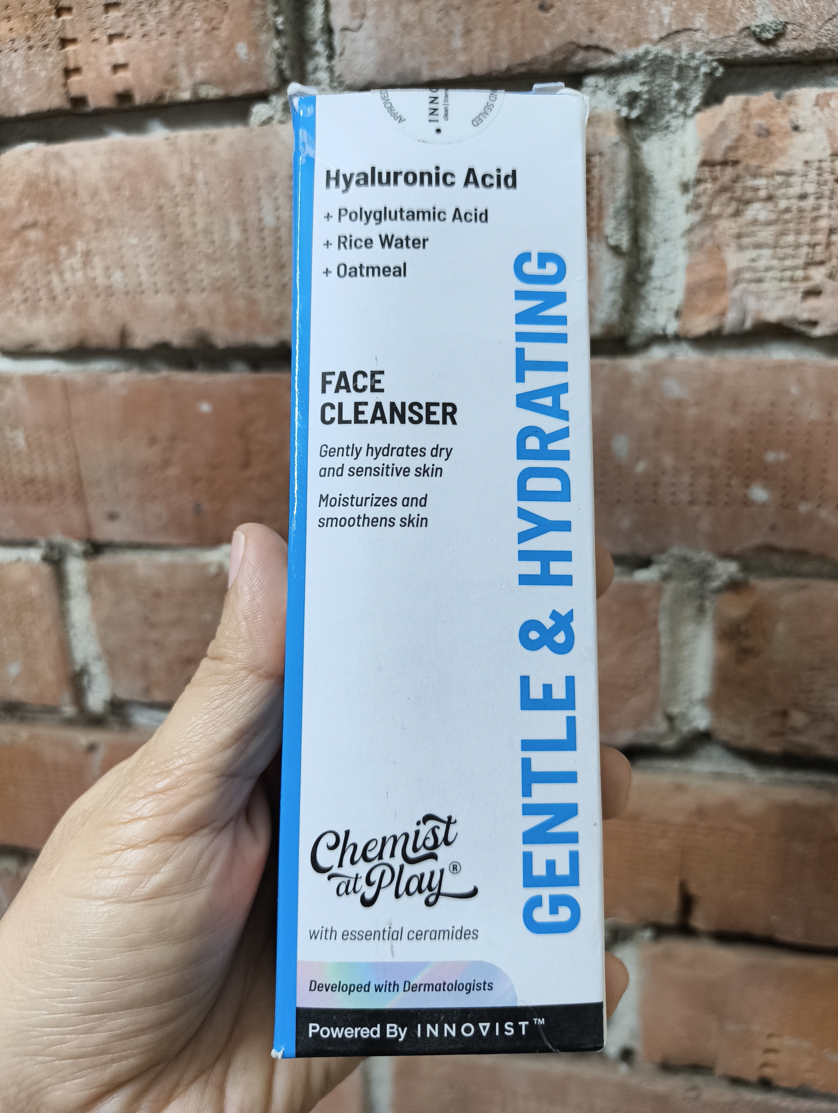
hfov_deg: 56.9
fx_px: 773
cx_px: 419
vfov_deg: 71.5
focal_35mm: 24
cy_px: 556
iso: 690
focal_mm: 5.56
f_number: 1.87
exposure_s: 1/100
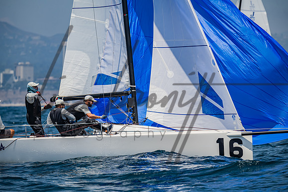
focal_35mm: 352
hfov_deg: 5.9
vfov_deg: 3.9
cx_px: 144
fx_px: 2815
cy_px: 96
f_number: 6.3
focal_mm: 350
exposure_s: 1/2000
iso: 400
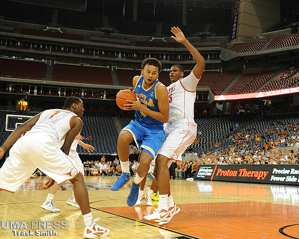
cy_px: 117
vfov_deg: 40.1
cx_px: 158
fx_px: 327
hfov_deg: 49.0
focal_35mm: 37
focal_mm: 32
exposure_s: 1/1250
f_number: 2.8
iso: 3200
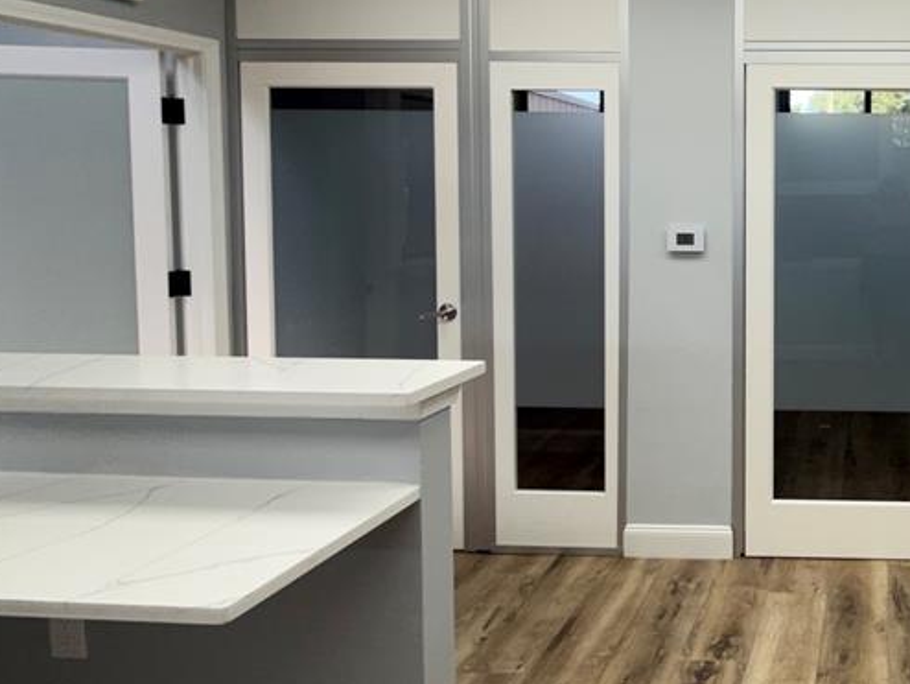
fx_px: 763
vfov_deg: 47.4
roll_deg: +0.2
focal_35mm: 29
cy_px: 221
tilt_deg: -1.7
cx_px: 871
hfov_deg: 51.7
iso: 50
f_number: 2.2
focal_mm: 2.22
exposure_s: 1/149
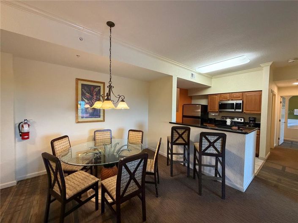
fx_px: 120
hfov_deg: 102.1
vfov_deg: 85.6
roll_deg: -1.1
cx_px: 149
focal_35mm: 14
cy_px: 112
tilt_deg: -2.1
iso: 320
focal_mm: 2.22
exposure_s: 1/60
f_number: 2.2
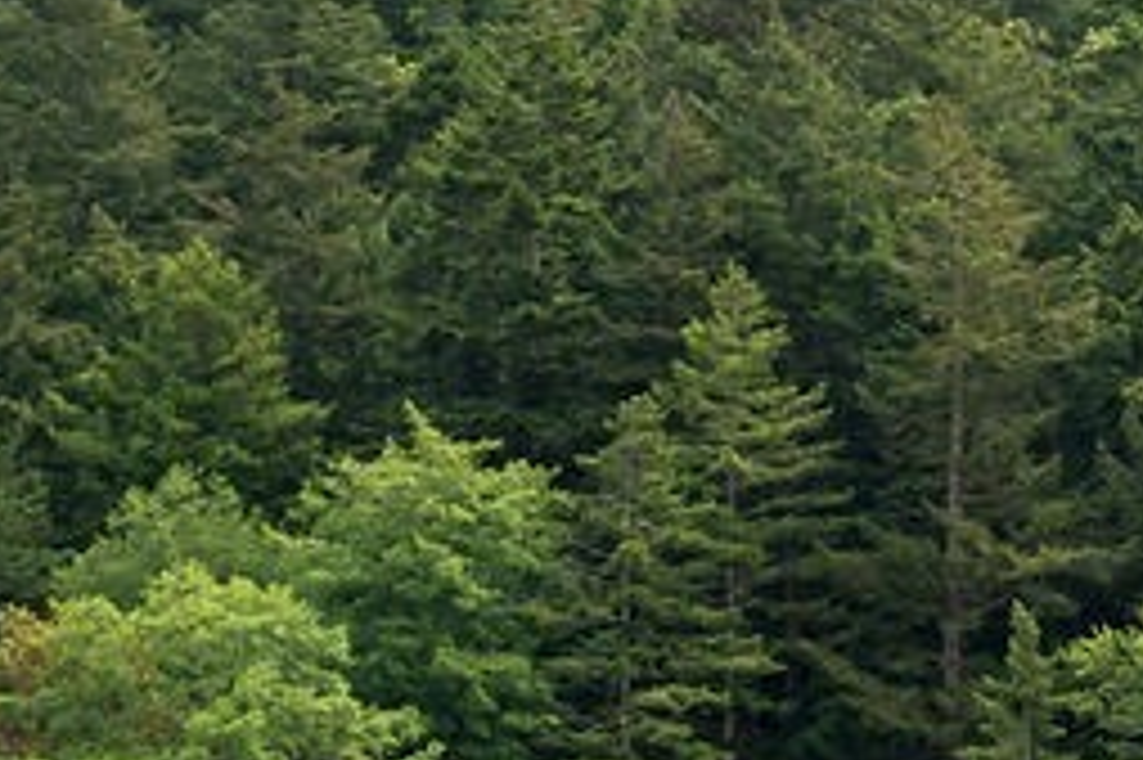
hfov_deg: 9.3
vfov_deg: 6.5
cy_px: 834
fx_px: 6663
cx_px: 2192
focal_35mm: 210
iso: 100
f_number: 5.6
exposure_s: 1/1600
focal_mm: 52
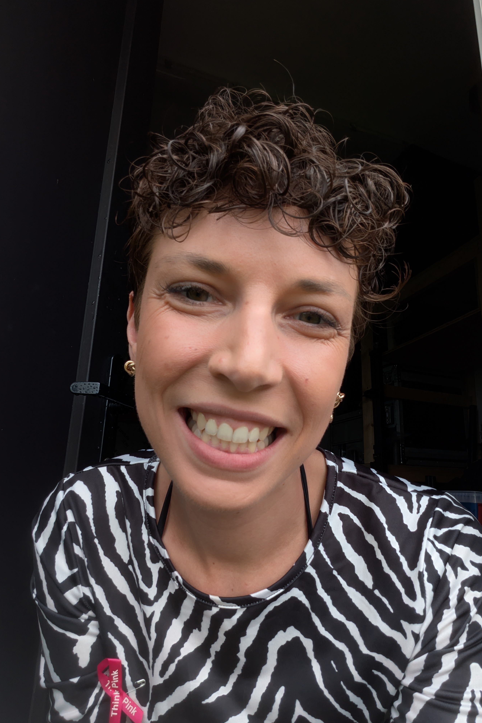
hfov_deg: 57.1
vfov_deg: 78.6
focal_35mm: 22
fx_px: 442
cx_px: 269
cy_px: 362
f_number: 2.2
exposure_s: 1/331
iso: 44
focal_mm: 2.74
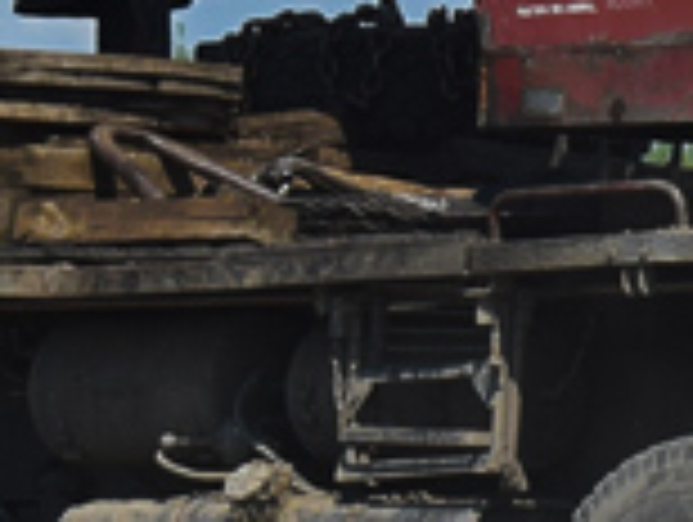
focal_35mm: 583
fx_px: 11690
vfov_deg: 2.6
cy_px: -374
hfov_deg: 3.4
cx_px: 630
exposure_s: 1/800
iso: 100
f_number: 6.3
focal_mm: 52
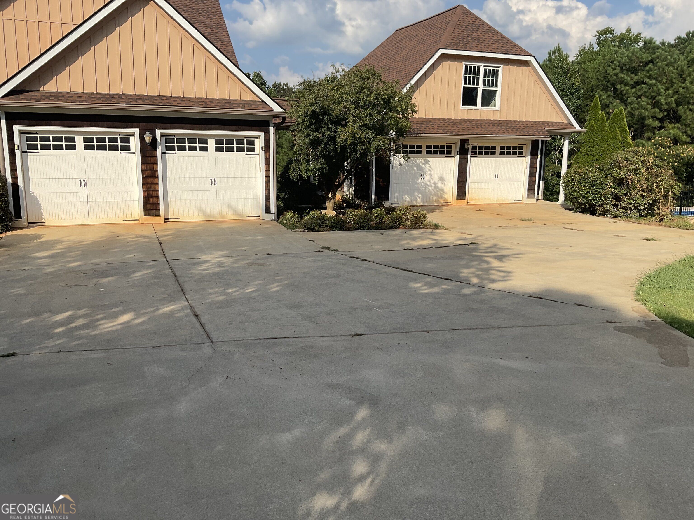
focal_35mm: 29
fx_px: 581
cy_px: 260
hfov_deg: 61.7
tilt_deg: -11.8
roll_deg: -0.9
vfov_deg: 48.2
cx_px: 347
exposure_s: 1/1121
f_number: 1.8
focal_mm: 3
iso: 16
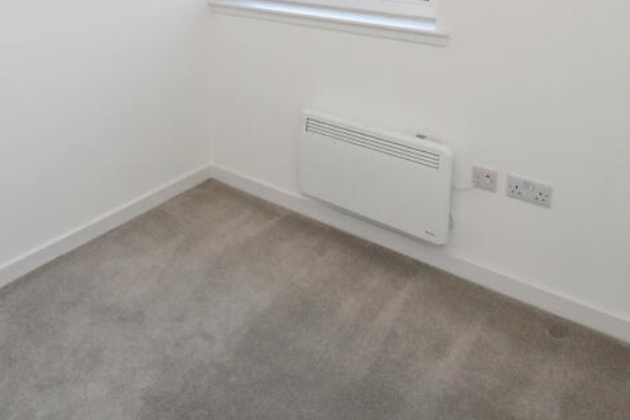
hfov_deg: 56.4
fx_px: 560
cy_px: -23
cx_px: 173
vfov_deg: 36.0
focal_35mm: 32
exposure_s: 1/125
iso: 1400
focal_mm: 10
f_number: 9
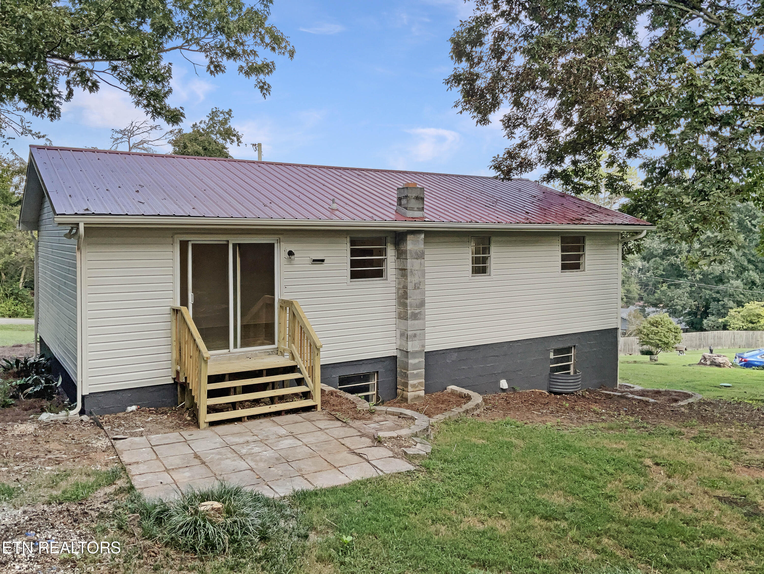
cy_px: 287
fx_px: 640
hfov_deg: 61.6
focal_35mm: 29
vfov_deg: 48.3
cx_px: 382
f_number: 1.8
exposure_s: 1/338
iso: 16
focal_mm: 3
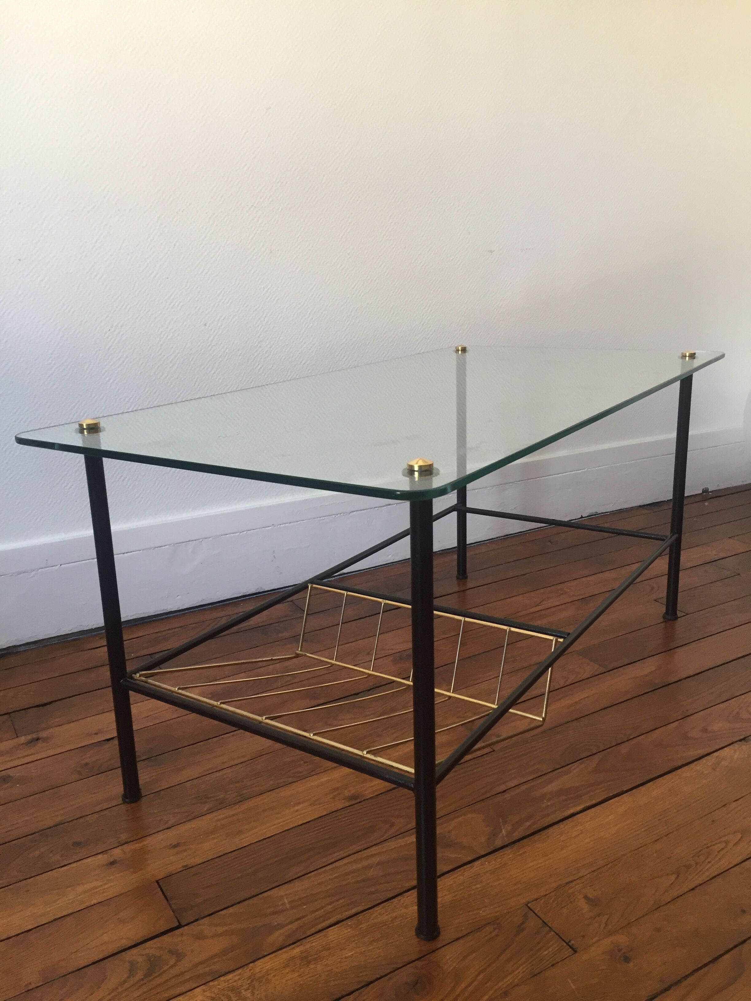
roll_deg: +1.5
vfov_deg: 61.7
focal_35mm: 29
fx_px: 839
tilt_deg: -16.1
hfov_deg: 48.2
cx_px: 376
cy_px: 500
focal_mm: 4.15
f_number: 2.2
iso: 100
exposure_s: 1/33
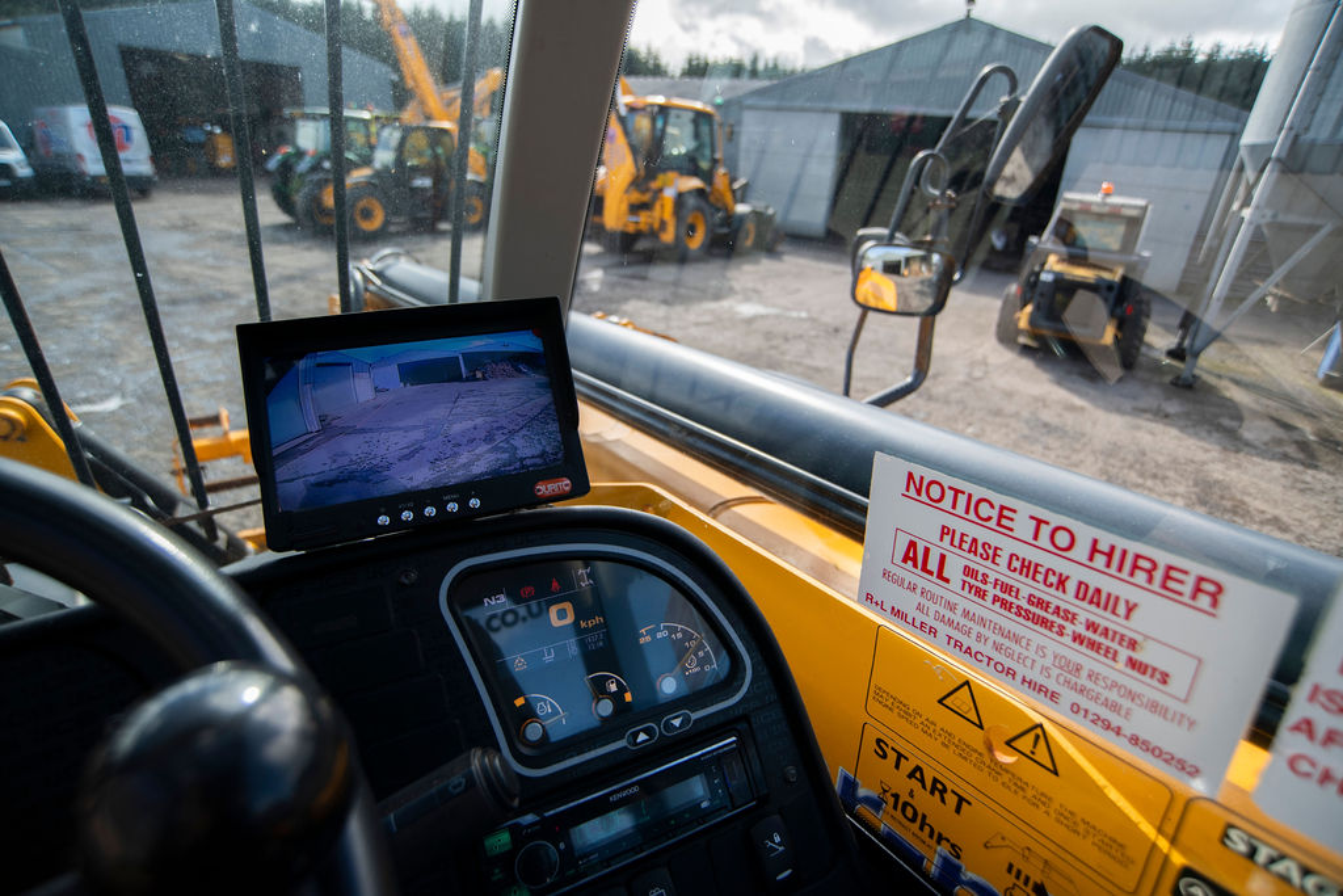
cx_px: 672
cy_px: 448
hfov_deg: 90.0
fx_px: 672
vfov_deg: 67.4
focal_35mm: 18
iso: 250
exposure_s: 1/500
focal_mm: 18
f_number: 5
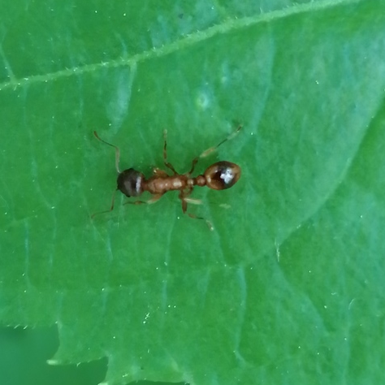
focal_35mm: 124
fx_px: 1560
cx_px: 193
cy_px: 149
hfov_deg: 14.1
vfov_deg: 14.1
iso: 125
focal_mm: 3.46
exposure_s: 1/60
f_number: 1.8
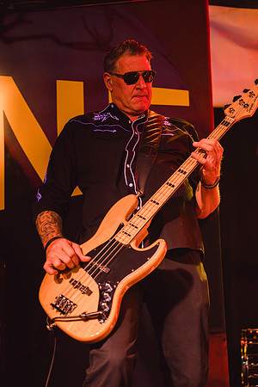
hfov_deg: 19.5
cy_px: 194
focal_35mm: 70
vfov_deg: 28.8
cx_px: 129
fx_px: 752
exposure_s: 1/250
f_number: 2.8
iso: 8000
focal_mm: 70
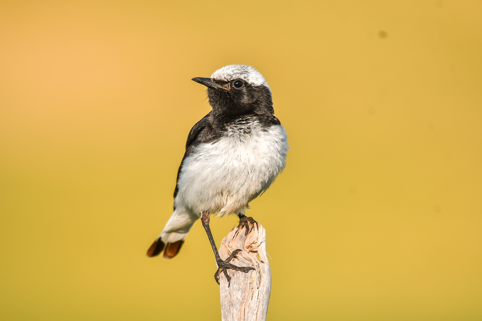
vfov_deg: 1.8
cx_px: 241
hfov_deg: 2.7
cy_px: 160
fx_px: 10041
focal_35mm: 750
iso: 320
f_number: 5.6
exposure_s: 1/1600
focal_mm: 500
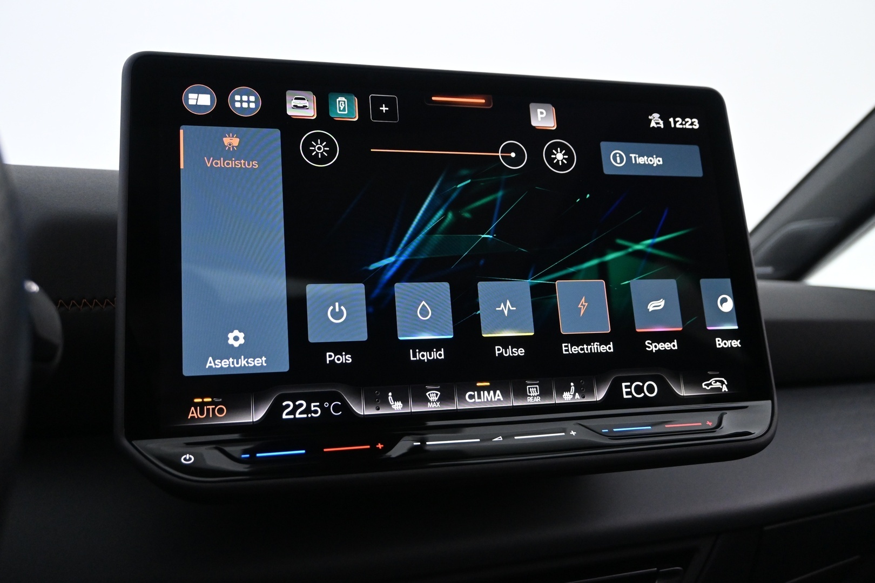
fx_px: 766
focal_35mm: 32
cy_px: 292
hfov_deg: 59.5
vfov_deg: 41.7
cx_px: 438
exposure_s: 1/50
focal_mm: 21
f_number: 4
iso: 3200
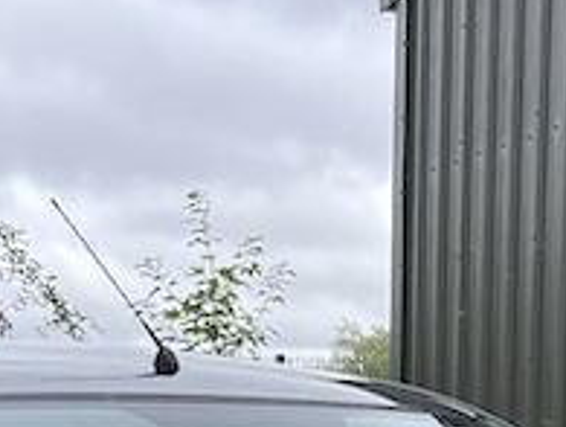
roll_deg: +1.2
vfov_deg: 10.0
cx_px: 354
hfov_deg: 14.8
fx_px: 2179
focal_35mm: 133
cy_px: 982
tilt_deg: -12.4
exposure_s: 1/427
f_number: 1.5
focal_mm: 5.7
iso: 50
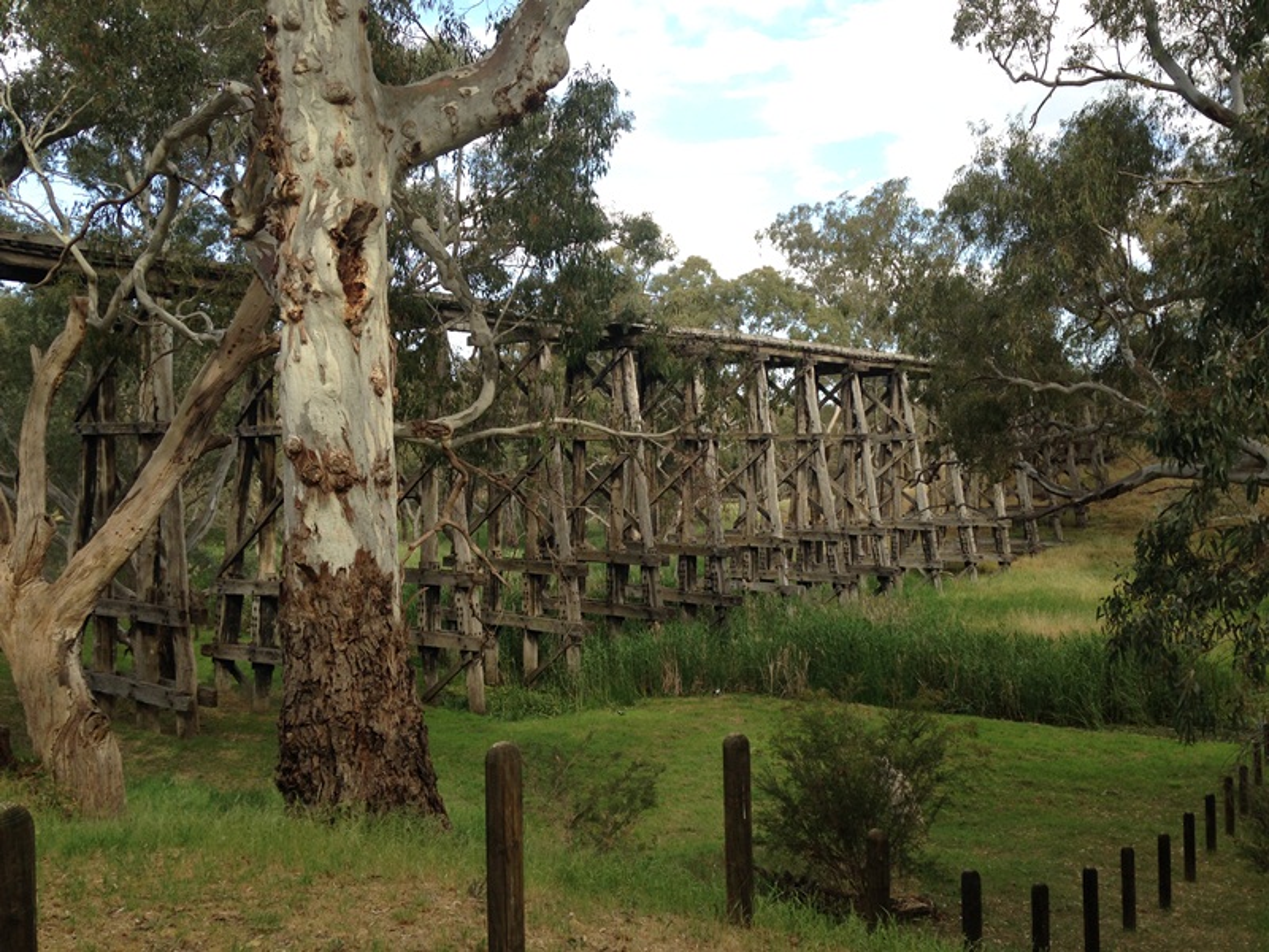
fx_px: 1210
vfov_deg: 42.9
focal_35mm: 33
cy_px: 476
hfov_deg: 55.4
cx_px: 634
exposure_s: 1/366
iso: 50
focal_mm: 4.12
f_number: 2.4
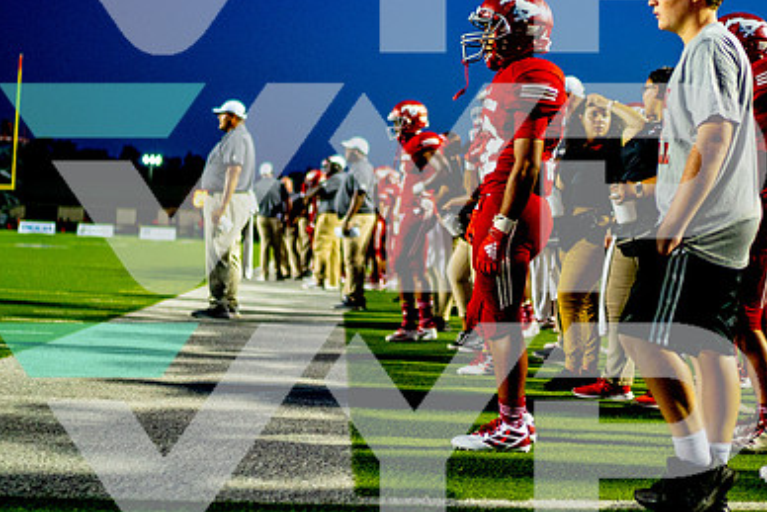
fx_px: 1151
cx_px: 483
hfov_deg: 36.6
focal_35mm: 54
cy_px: 176
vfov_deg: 25.0
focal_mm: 35
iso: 2000
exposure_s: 1/1600
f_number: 1.4
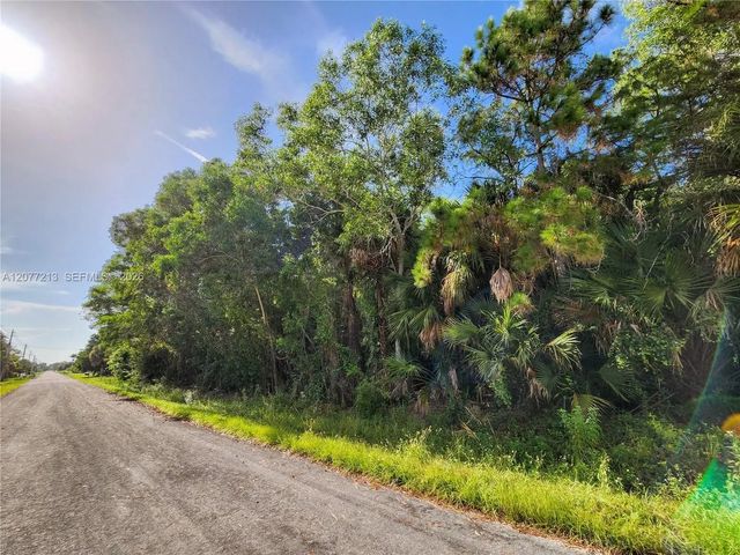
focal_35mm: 13
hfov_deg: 106.2
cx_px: 370
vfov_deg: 89.9
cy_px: 278
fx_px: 278
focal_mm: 2.2
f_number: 2.2
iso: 50
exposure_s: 1/1321
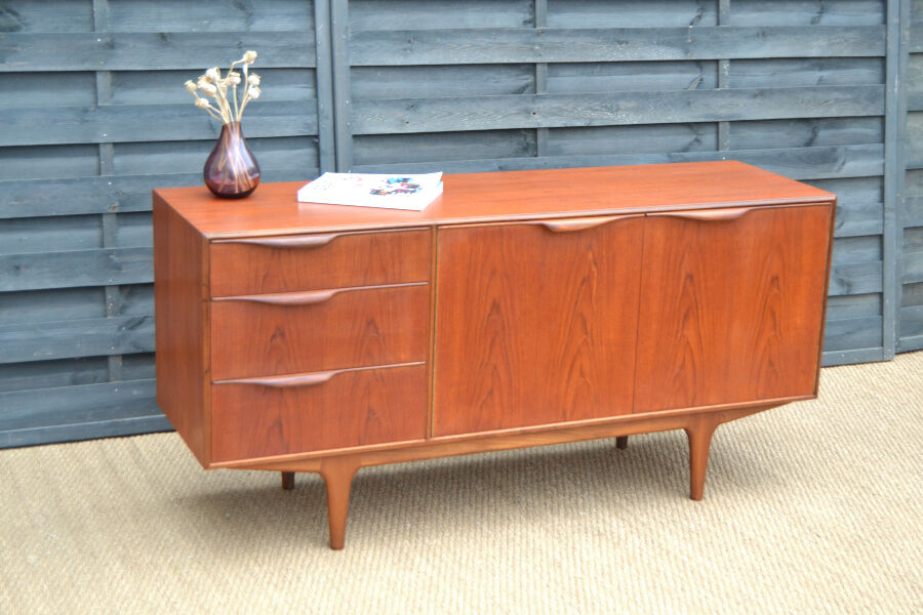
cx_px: 462
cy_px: 308
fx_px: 1538
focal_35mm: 60
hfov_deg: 33.4
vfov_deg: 22.6
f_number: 5
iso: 640
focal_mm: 40
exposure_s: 1/60
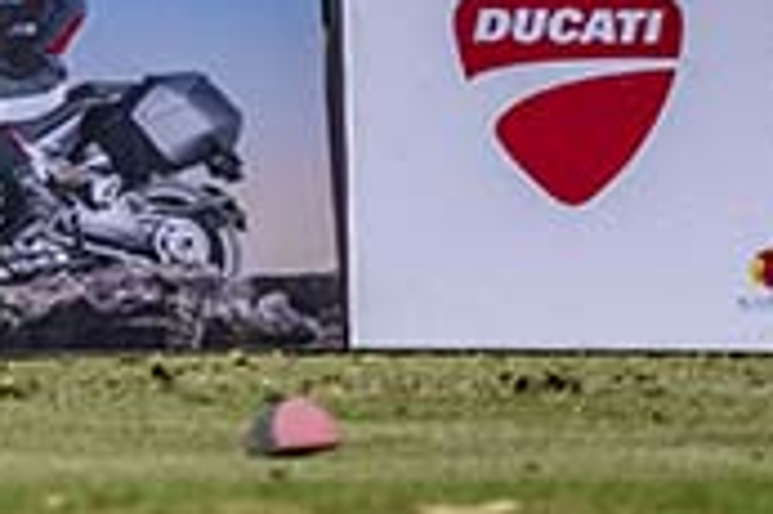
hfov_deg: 0.6
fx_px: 77354
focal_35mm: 3606
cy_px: -661
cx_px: 2015
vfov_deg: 0.4
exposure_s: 1/2000
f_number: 9
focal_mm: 650
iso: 450
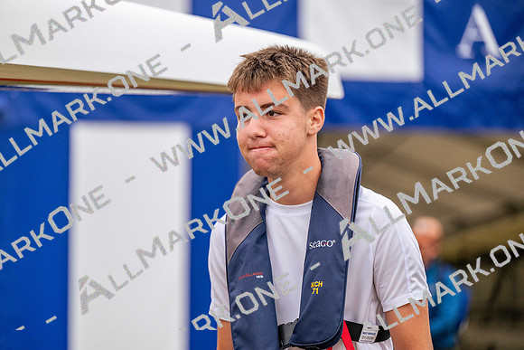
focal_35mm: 135
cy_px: 175
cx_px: 262
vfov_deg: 10.2
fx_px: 1965
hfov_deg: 15.2
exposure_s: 1/2500
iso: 1100
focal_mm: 135
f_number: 2.8
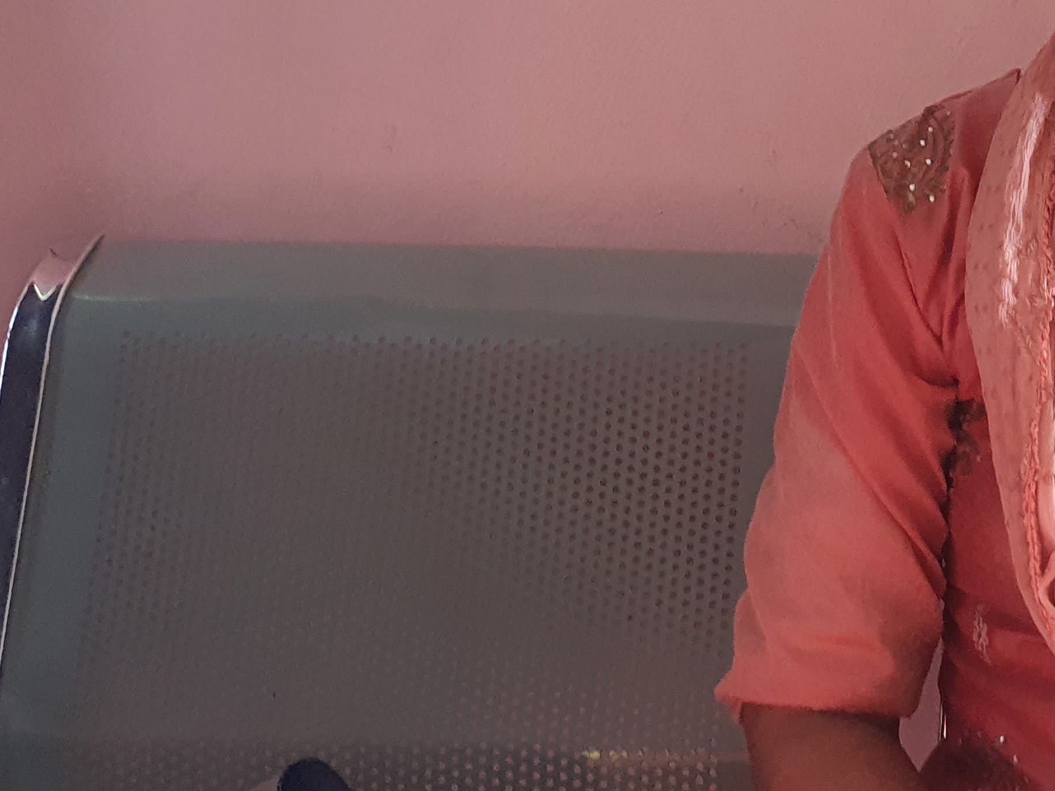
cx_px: 1144
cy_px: 300
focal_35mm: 61
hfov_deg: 28.9
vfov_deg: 24.0
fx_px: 1859
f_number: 1.8
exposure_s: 1/50
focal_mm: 5.23
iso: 500
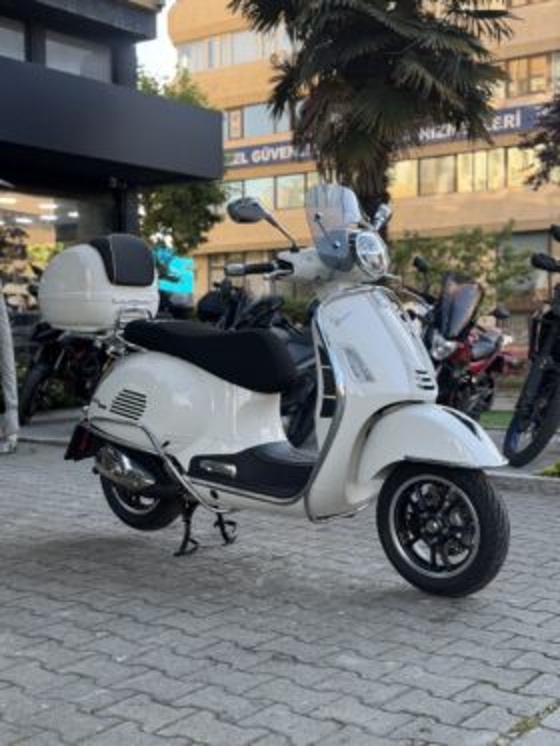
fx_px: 1035
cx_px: 280
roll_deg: -0.7
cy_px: 373
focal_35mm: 48
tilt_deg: -2.3
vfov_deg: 39.6
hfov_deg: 30.3
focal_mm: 6.76
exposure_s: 1/427
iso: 80
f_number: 1.78
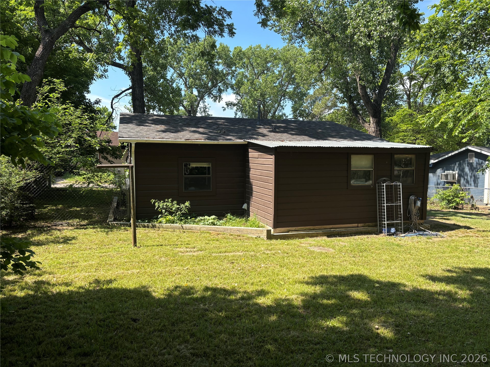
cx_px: 245
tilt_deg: -4.4
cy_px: 184
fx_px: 368
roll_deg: +0.3
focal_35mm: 26
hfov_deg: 67.3
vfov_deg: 53.1
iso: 50
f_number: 1.6
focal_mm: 5.96
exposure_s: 1/1092
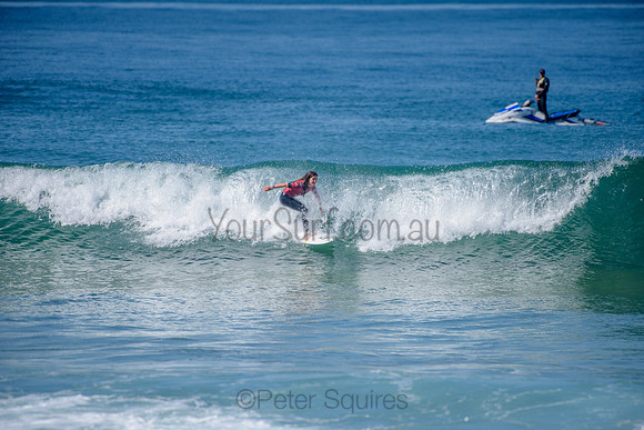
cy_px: 215
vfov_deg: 2.8
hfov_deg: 4.1
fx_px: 8946
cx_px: 322
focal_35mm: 500
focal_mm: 500
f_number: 5.6
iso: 180
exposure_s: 1/2000
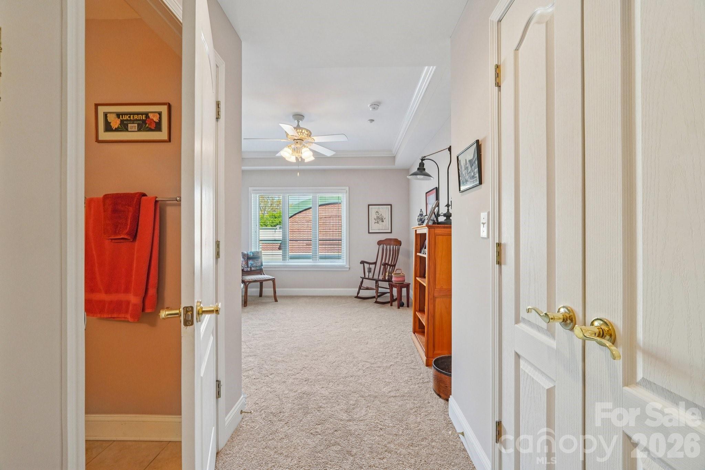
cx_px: 352
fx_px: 294
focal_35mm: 15
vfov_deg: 77.3
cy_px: 235
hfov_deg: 100.4
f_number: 8
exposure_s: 1/10
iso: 400
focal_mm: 10
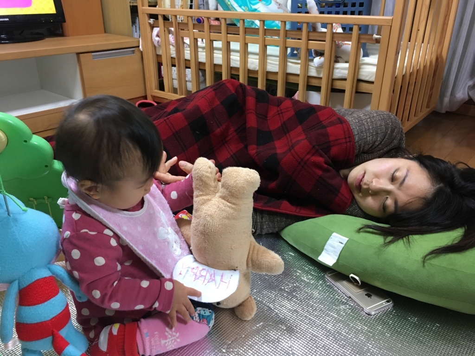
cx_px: 238
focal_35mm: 29
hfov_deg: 61.7
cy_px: 178
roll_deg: +0.8
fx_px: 398
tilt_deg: -25.2
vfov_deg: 48.2
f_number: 2.2
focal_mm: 4.15
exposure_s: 1/30
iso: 100
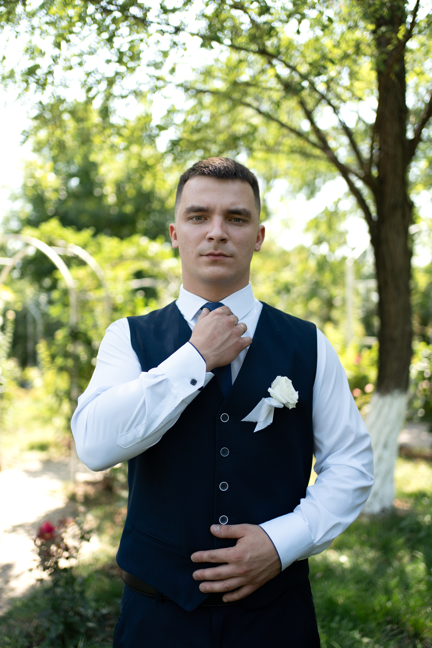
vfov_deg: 54.4
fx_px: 630
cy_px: 324
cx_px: 216
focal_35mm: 35
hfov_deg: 37.9
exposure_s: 1/640
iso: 100
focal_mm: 35
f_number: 1.8
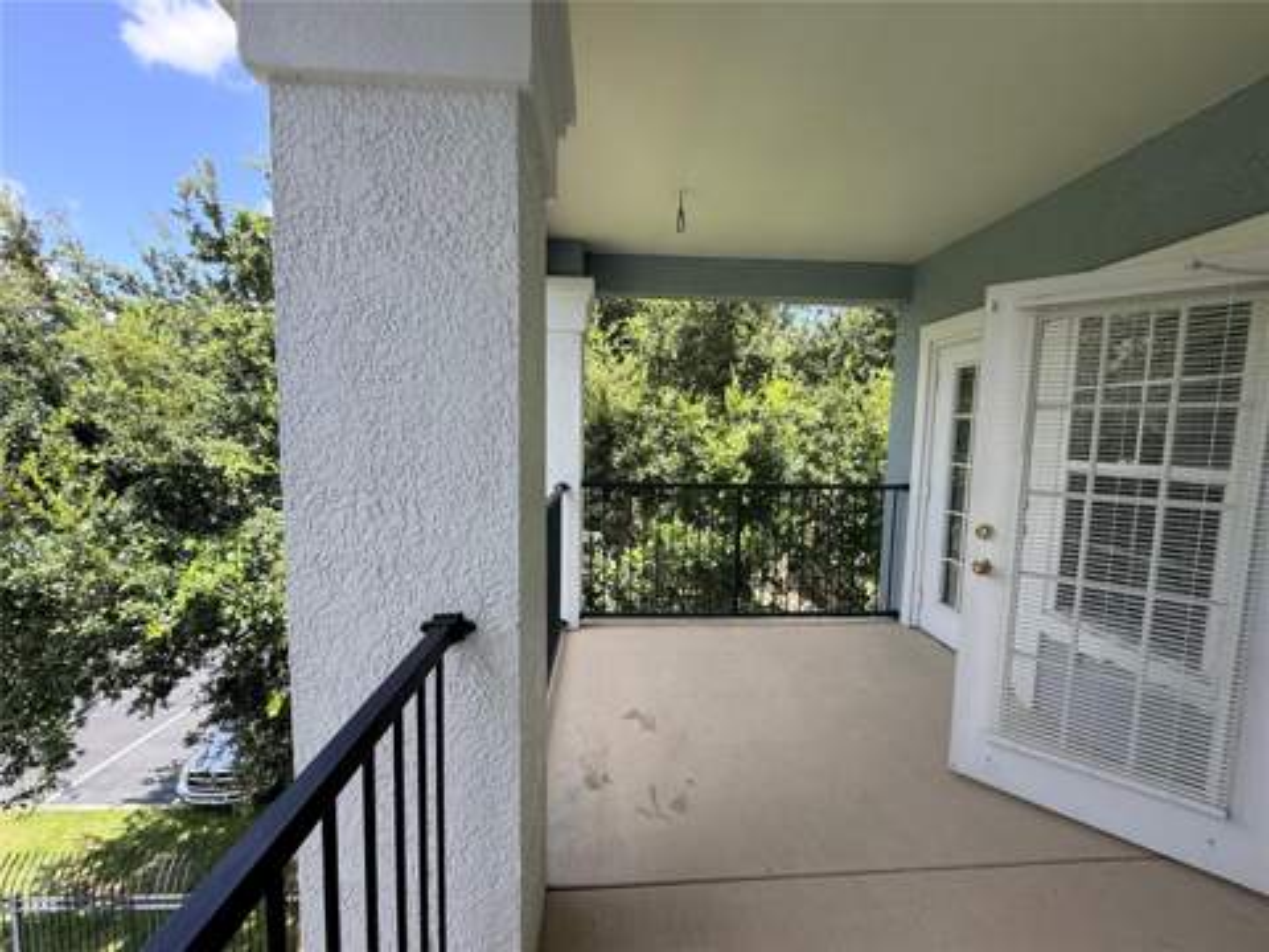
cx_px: 634
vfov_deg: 85.7
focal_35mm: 14
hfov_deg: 102.1
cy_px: 476
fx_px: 513
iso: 64
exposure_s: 1/451
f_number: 2.2
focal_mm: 2.22
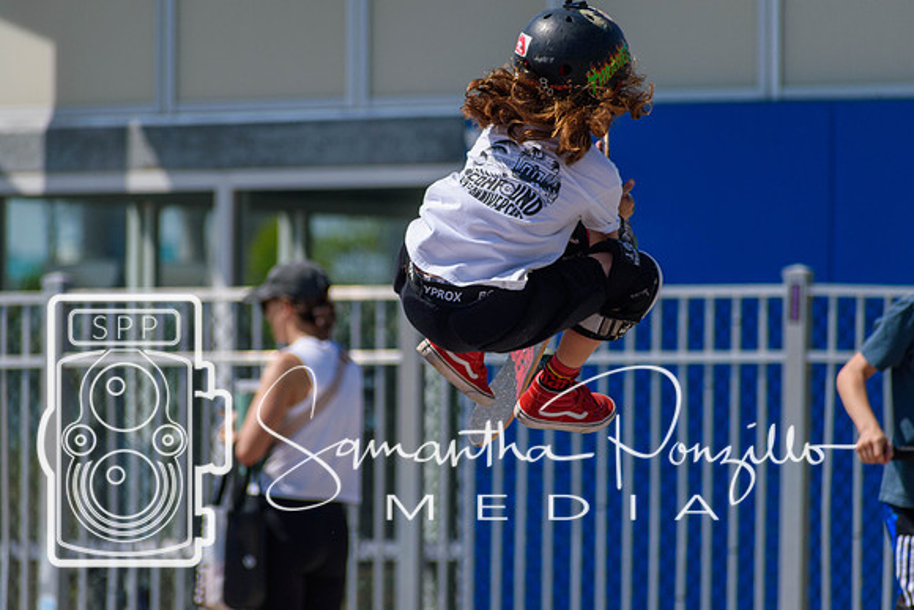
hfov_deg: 4.6
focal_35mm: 450
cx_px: 457
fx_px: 11427
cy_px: 305
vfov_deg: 3.1
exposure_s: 1/2000
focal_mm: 300
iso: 360
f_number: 6.3
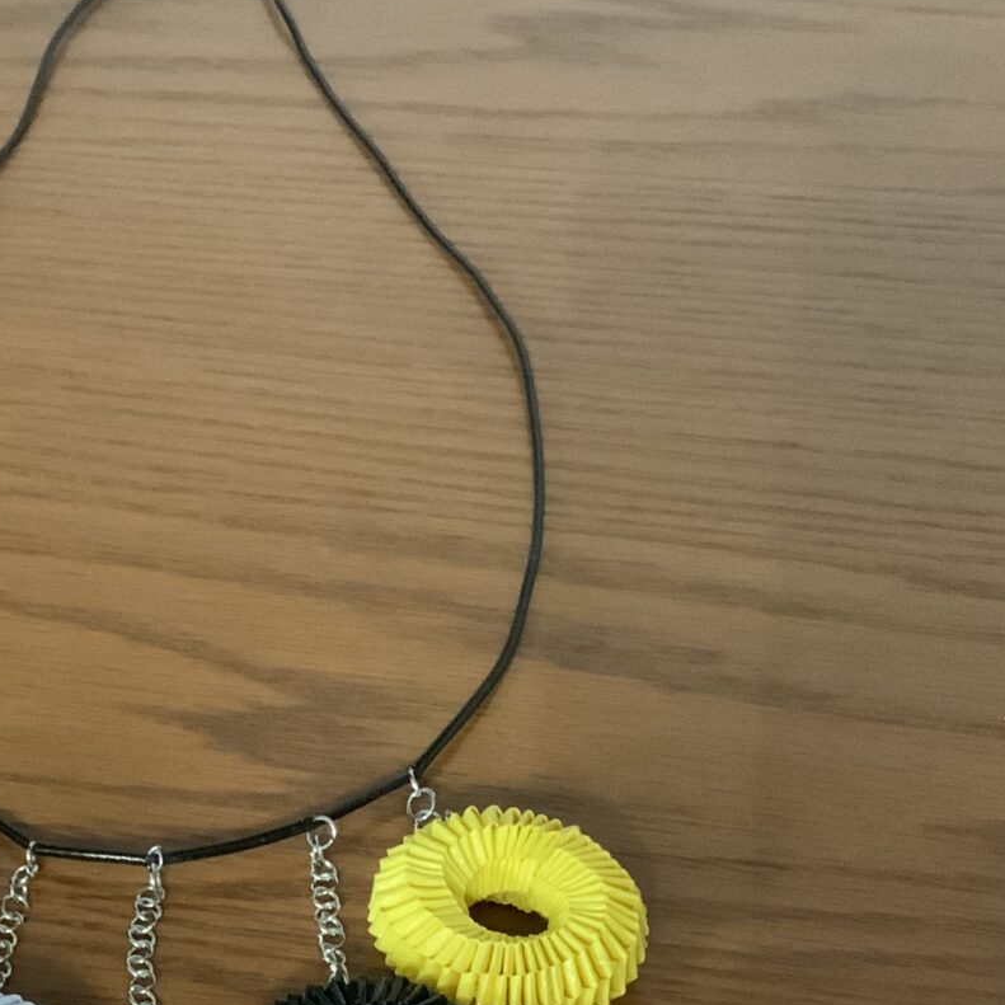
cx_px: 285
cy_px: 816
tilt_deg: -42.8
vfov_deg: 20.6
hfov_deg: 20.8
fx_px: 2726
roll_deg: +0.2
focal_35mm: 83
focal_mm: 3
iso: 320
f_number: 1.8
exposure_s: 1/24
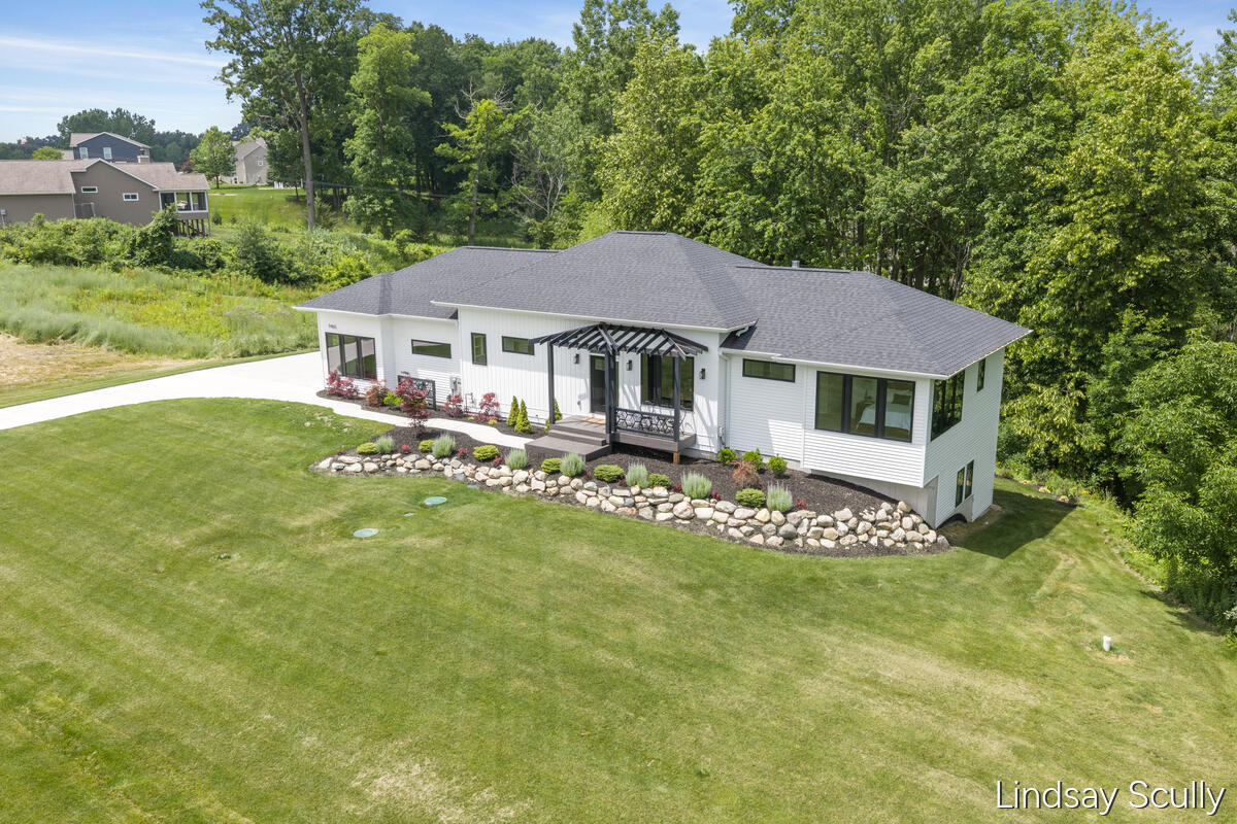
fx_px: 962
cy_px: 412
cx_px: 618
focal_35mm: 28
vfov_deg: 46.4
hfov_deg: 65.5
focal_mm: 14.45
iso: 100
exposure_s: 1/240
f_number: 5.6
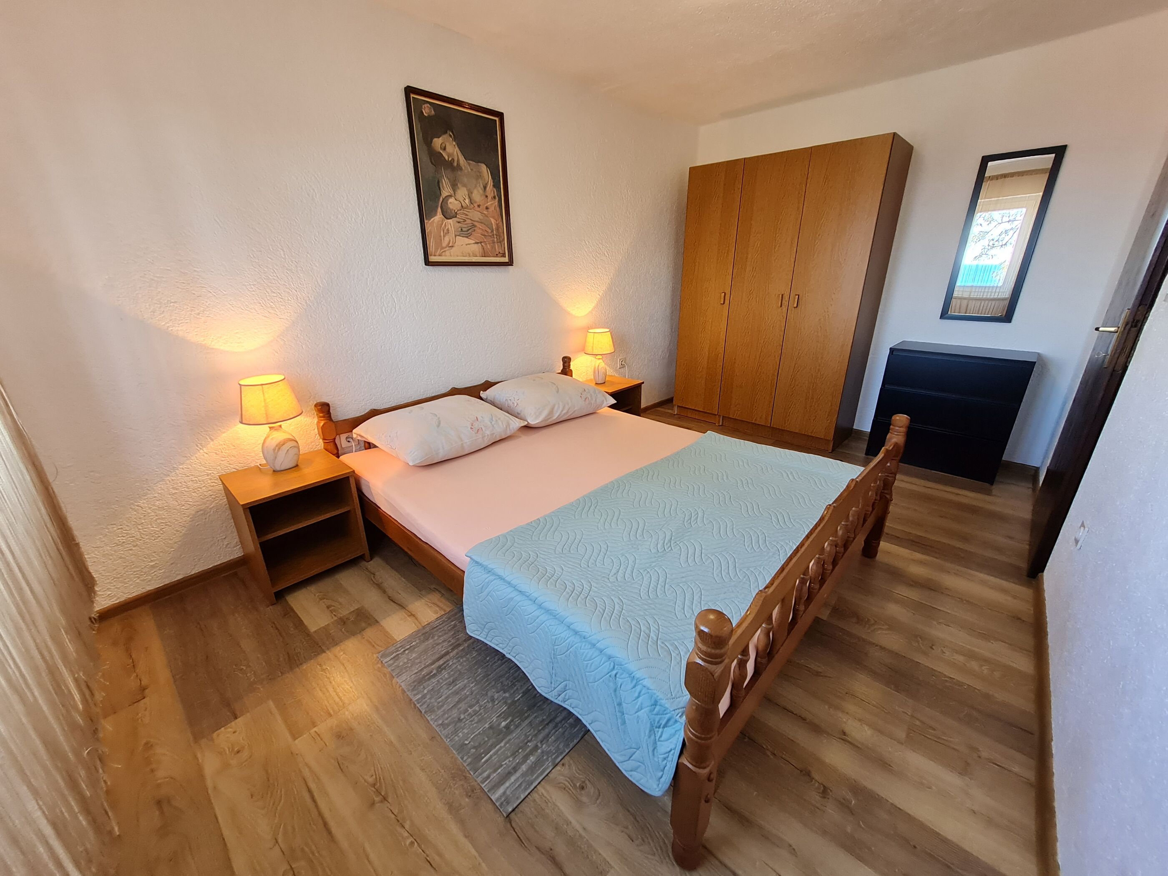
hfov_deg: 106.2
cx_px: 584
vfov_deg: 89.9
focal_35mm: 13
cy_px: 438
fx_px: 439
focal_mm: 1.74
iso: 160
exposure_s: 1/50
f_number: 2.2
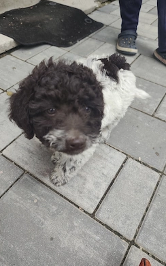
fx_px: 181
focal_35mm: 25
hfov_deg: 49.3
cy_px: 131
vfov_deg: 72.5
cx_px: 88
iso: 50
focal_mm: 6.19
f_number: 1.65
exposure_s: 1/324
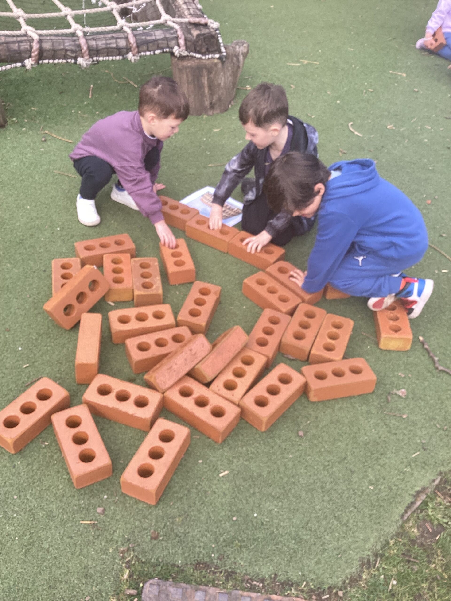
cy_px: 300
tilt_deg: -39.0
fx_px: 539
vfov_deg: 58.4
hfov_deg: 45.4
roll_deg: -7.6
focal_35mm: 31
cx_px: 226
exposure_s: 1/186
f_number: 2.4
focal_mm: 3.3
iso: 25
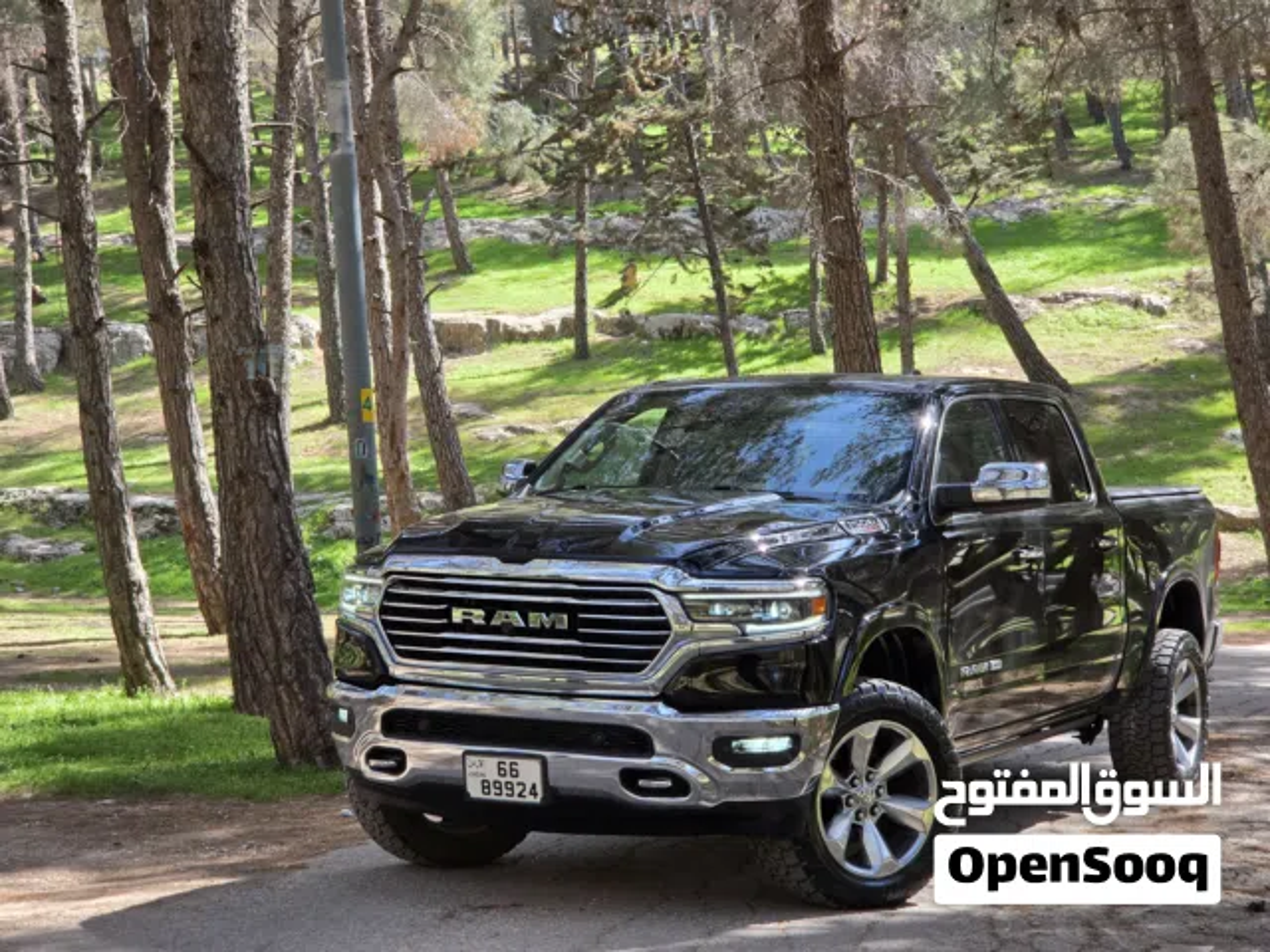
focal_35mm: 69
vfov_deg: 21.3
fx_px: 2531
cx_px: 635
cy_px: 476
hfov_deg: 28.2
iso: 32
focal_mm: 7
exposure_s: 1/200
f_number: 2.4
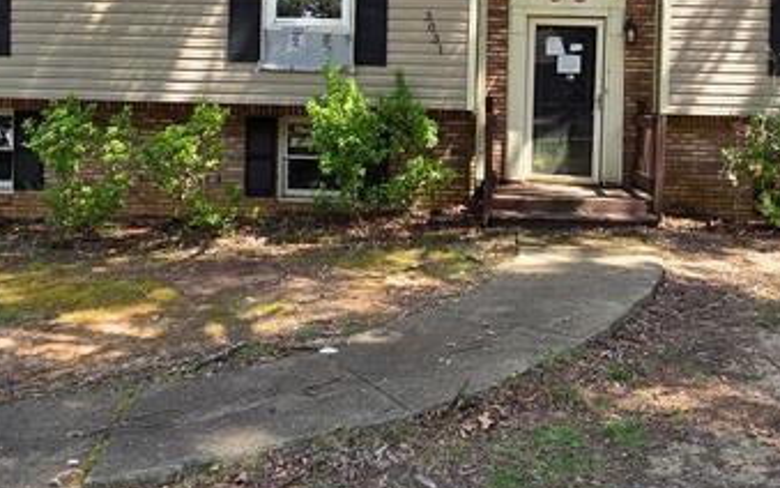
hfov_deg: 69.8
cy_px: 78
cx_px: 460
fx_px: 553
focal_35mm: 26
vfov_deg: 44.6
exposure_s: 1/275
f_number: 2.2
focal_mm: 2.2
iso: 50
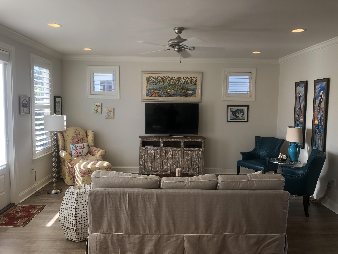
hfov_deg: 63.4
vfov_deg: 49.7
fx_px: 273
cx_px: 169
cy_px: 127
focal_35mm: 28
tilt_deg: -5.7
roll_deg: +0.0
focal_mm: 3.99
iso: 25
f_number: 1.8
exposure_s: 1/120
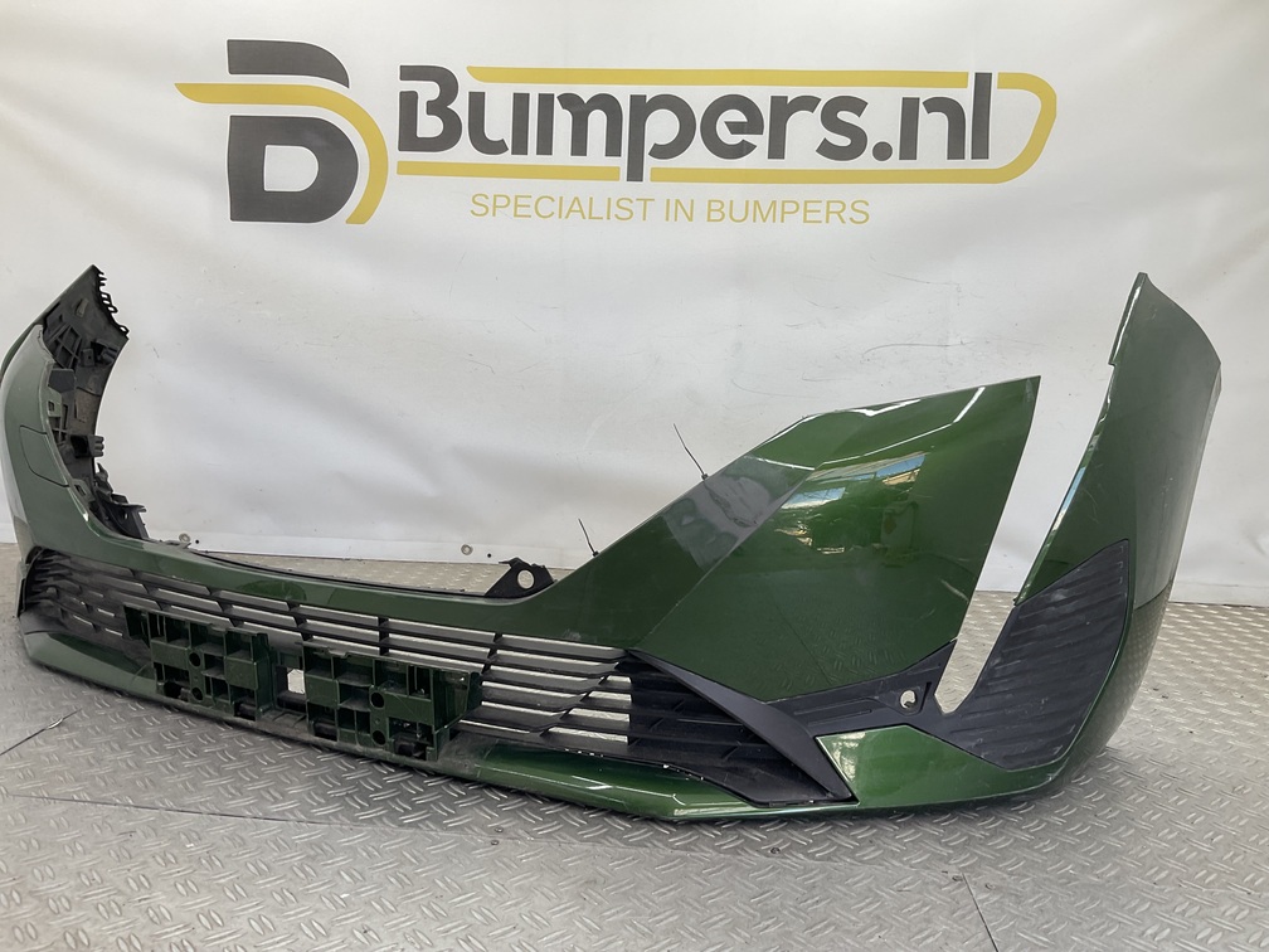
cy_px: 476
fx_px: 1063
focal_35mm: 29
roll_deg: -2.9
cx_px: 634
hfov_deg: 61.7
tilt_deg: -7.6
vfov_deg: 48.2
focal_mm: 3
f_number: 1.8
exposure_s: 1/108
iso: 16
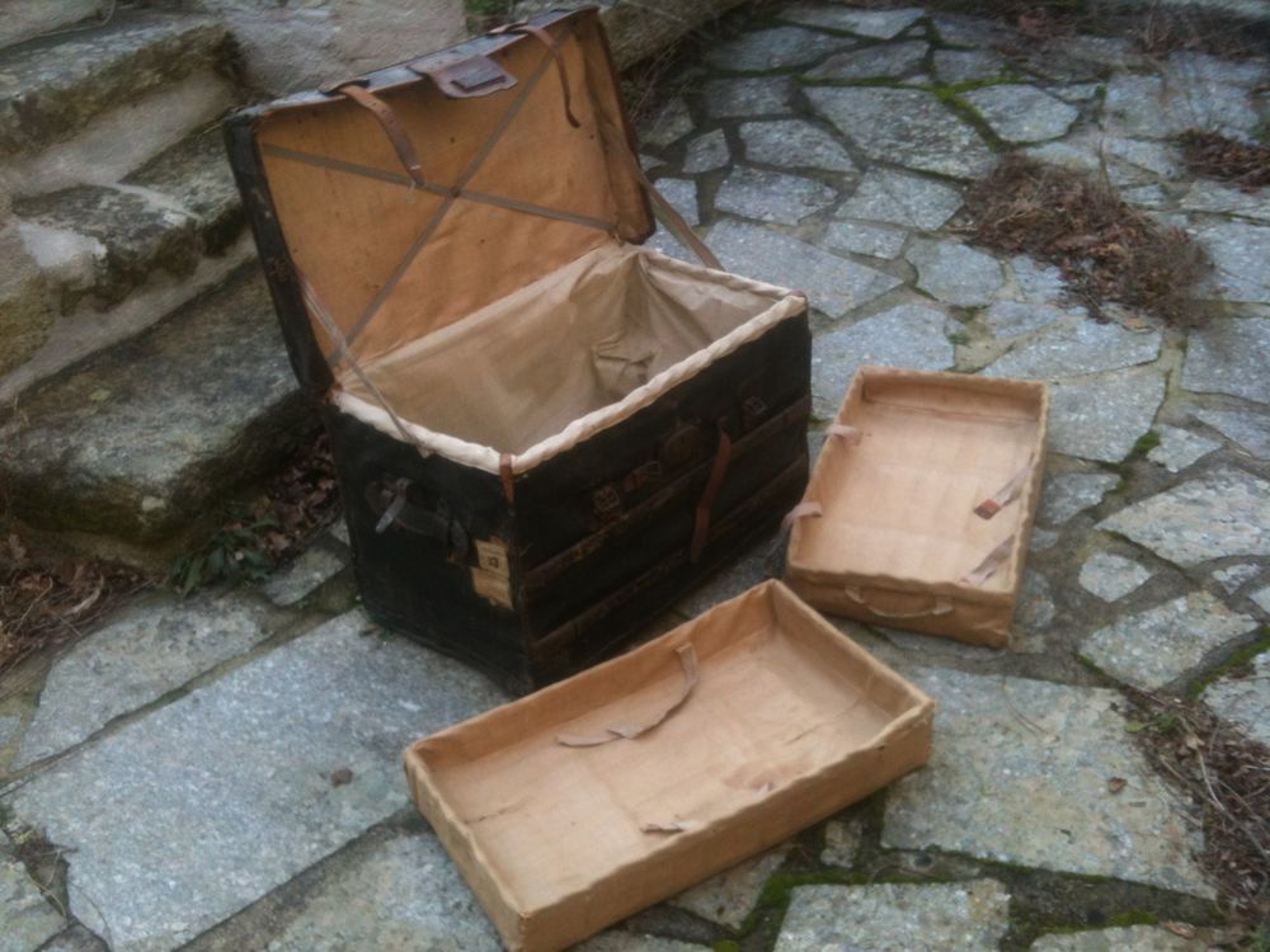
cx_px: 635
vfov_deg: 40.7
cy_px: 476
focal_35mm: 35
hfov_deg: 52.6
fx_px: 1284
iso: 80
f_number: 2.8
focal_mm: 3.85
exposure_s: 1/40
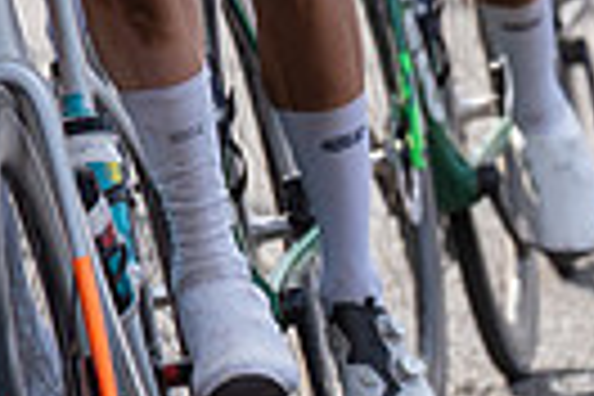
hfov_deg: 2.1
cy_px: -942
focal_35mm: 980
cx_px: -40
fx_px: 16169
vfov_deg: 1.4
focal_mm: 138
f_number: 4.5
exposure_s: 1/1000
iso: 250
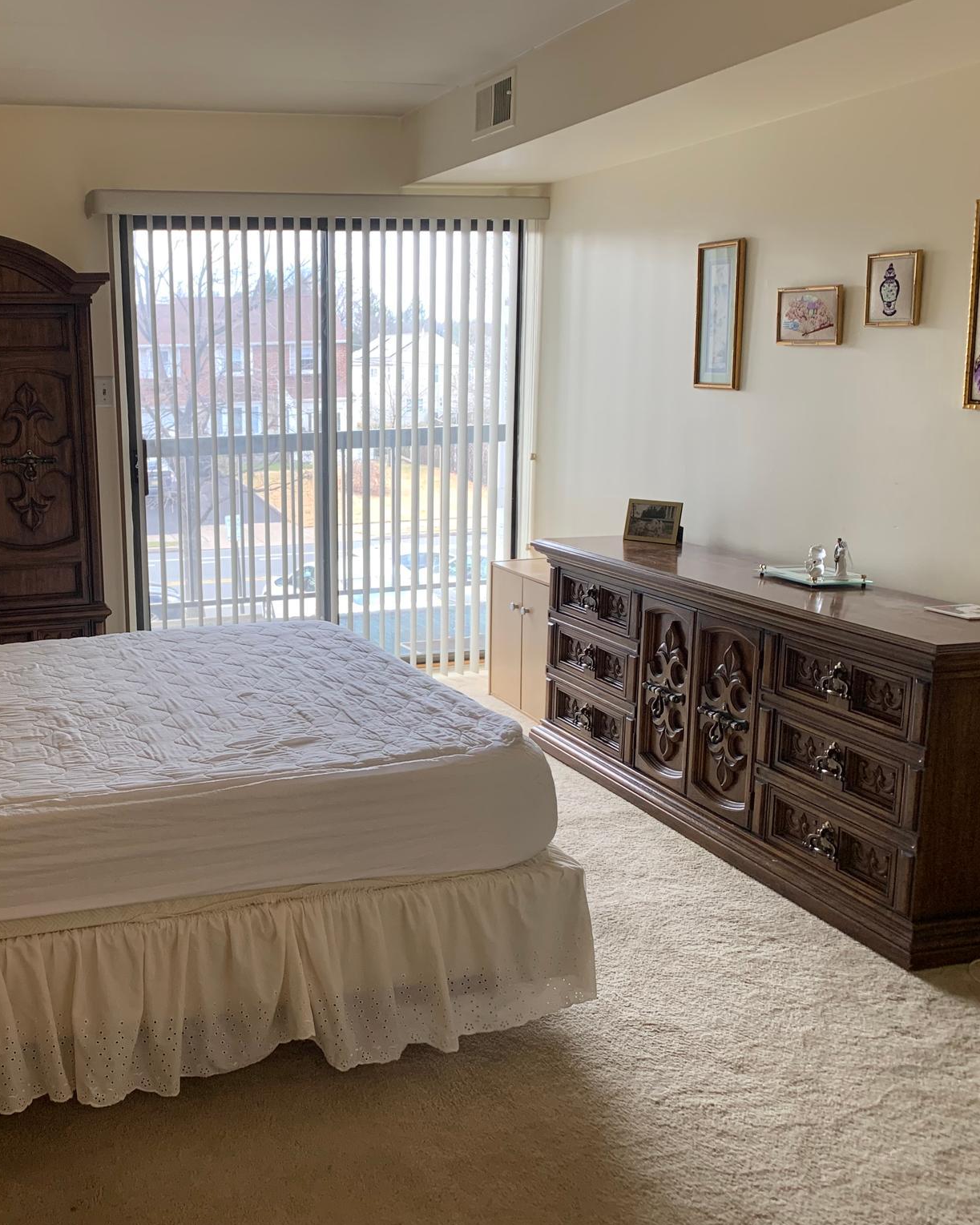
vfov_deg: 52.8
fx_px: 1233
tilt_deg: -11.6
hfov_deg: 42.2
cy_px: 613
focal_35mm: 34
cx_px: 264
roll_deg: +1.3
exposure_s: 1/102
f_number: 1.8
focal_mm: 4.25
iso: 100
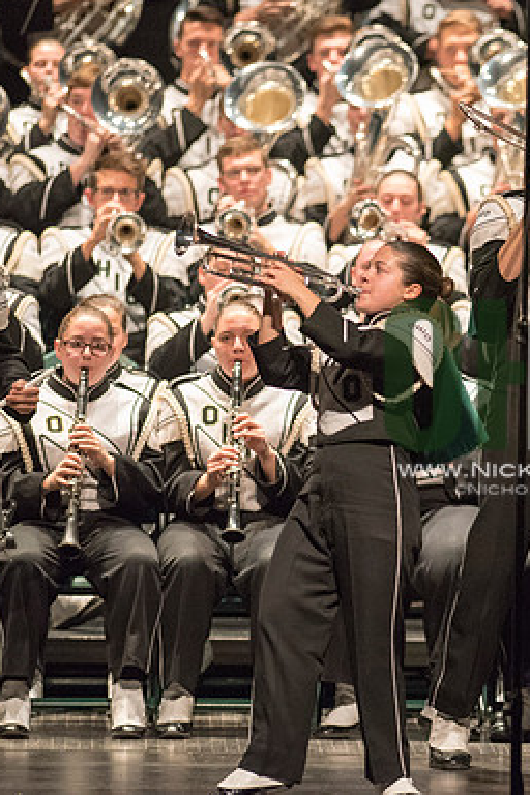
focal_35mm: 453
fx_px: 10003
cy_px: 396
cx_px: 540
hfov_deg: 3.0
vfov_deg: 4.6
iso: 4000
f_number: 2.8
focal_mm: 300
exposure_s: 1/500
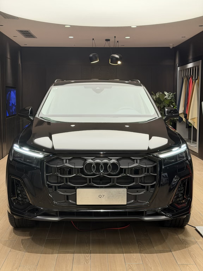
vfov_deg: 39.7
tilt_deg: -6.0
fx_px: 375
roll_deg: -0.3
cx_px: 102
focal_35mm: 48
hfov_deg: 30.3
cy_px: 136
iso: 80
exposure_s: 1/50
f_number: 1.78
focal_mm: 6.76
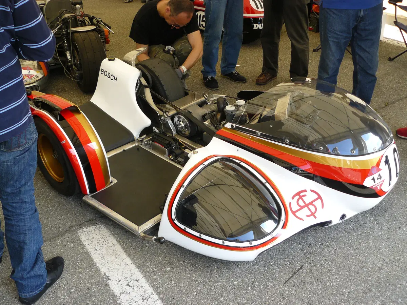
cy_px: 152
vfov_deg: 39.7
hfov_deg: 51.4
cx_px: 204
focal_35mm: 36
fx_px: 423
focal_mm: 6
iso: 100
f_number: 3.6
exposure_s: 1/100
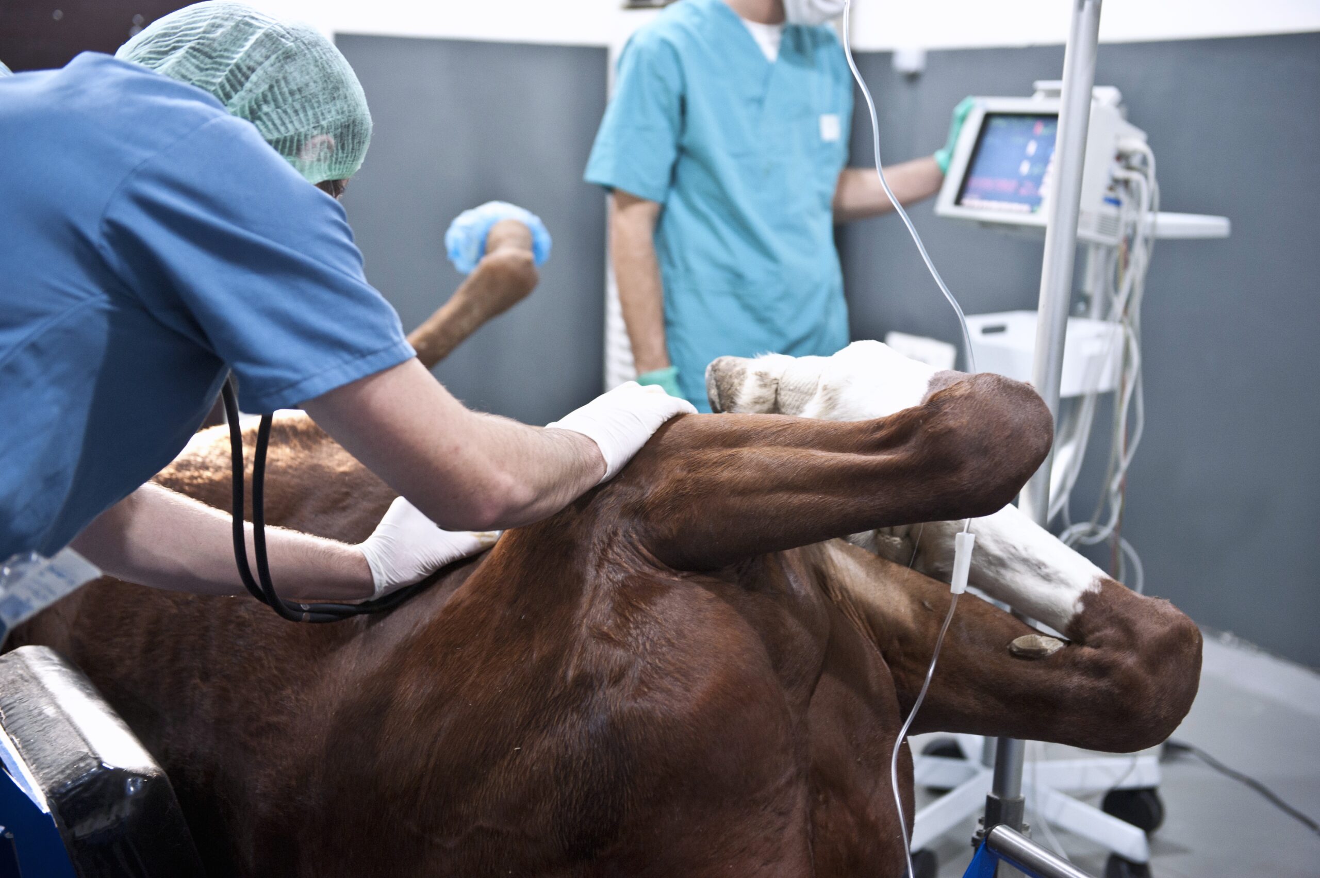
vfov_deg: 27.0
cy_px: 439
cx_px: 660
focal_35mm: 50
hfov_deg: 39.6
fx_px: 1832
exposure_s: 1/40
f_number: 3.2
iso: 1600
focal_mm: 50
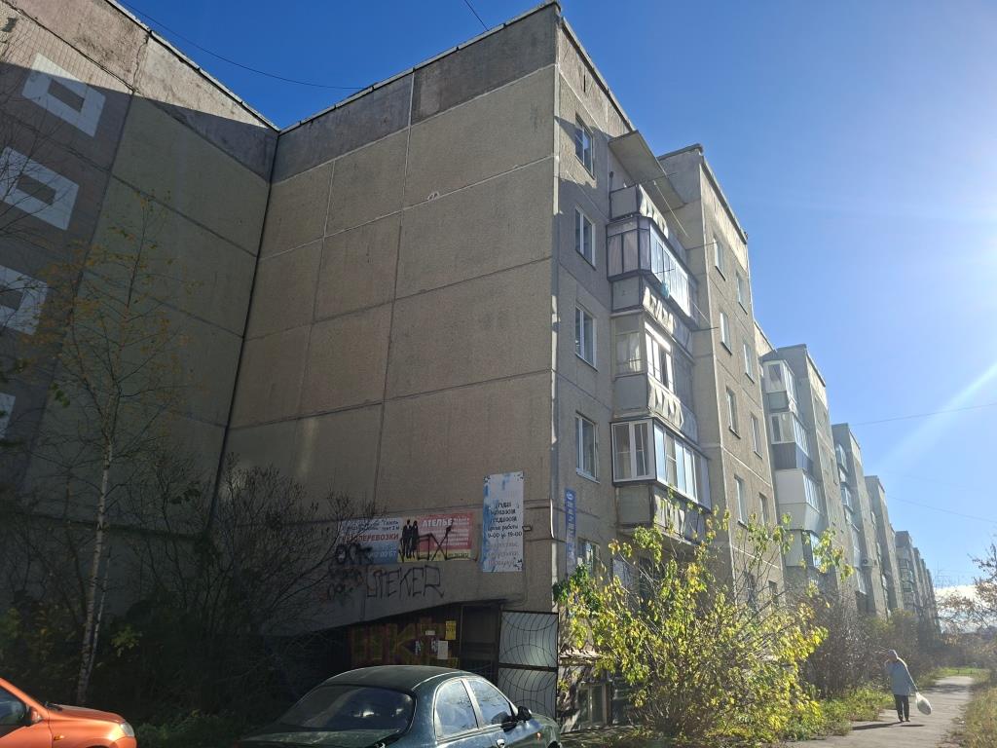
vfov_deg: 58.9
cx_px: 498
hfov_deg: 73.9
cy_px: 374
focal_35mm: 23
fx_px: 662
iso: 40
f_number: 1.8
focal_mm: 5.54
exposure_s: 1/2212
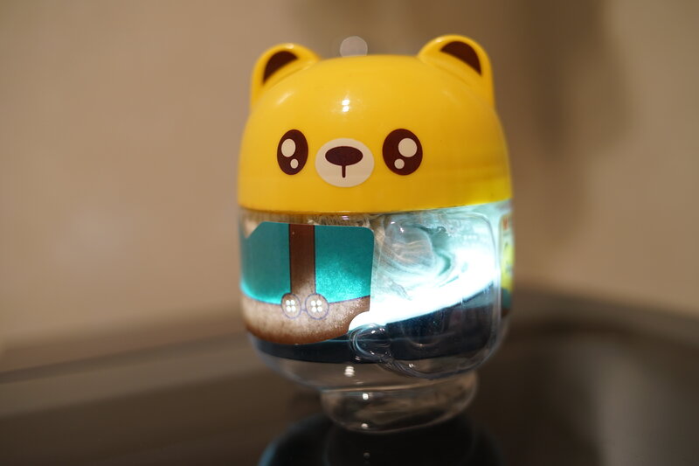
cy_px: 233
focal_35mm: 35
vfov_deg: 37.8
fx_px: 679
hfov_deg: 54.4
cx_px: 350
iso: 320
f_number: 2.5
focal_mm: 35
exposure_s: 1/60
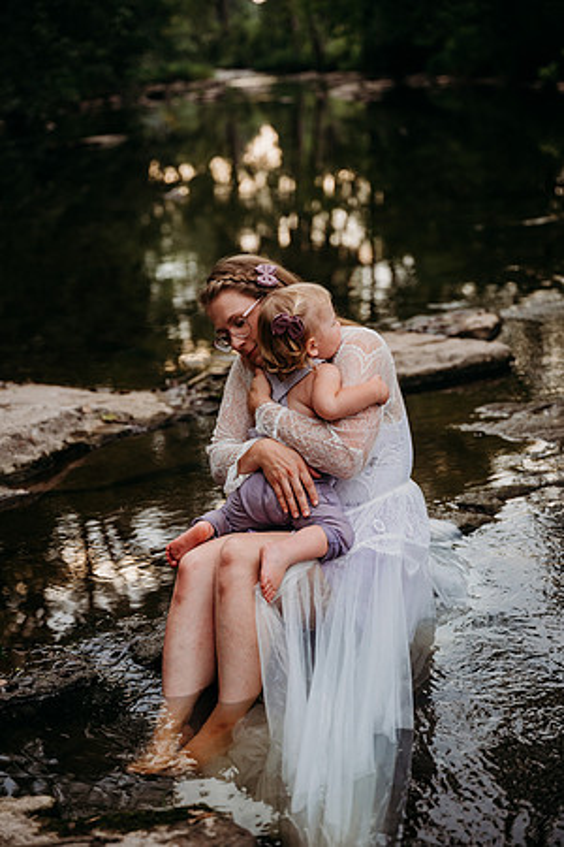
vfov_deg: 31.9
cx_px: 282
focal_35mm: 63
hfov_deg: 21.6
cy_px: 424
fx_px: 1480
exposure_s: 1/1600
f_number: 3.2
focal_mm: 63
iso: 500
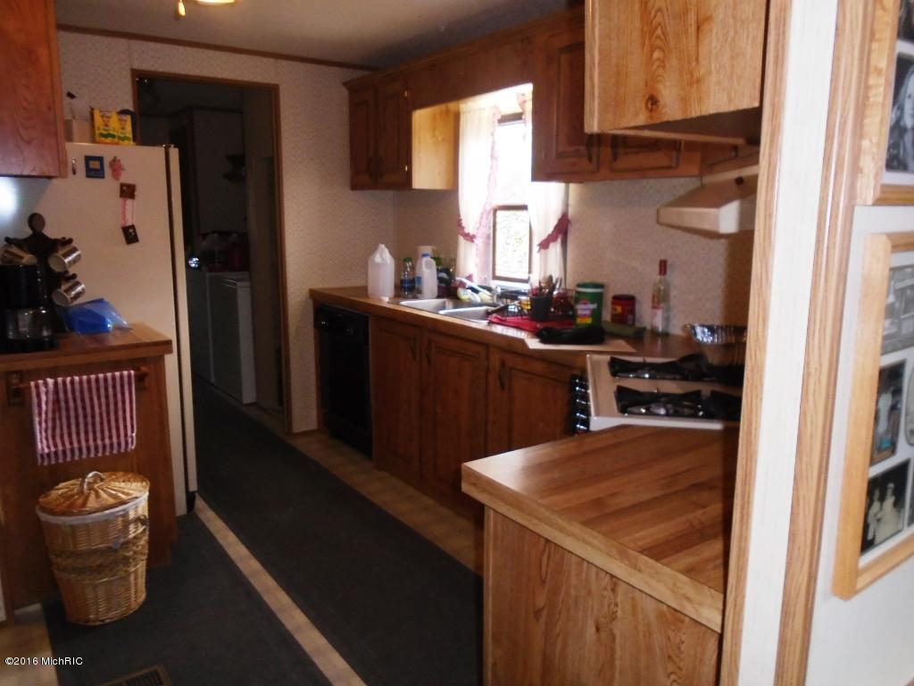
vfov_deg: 53.1
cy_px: 343
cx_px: 457
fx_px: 687
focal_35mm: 26
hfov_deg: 67.3
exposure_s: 1/30
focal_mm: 4.6
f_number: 3.2
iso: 200
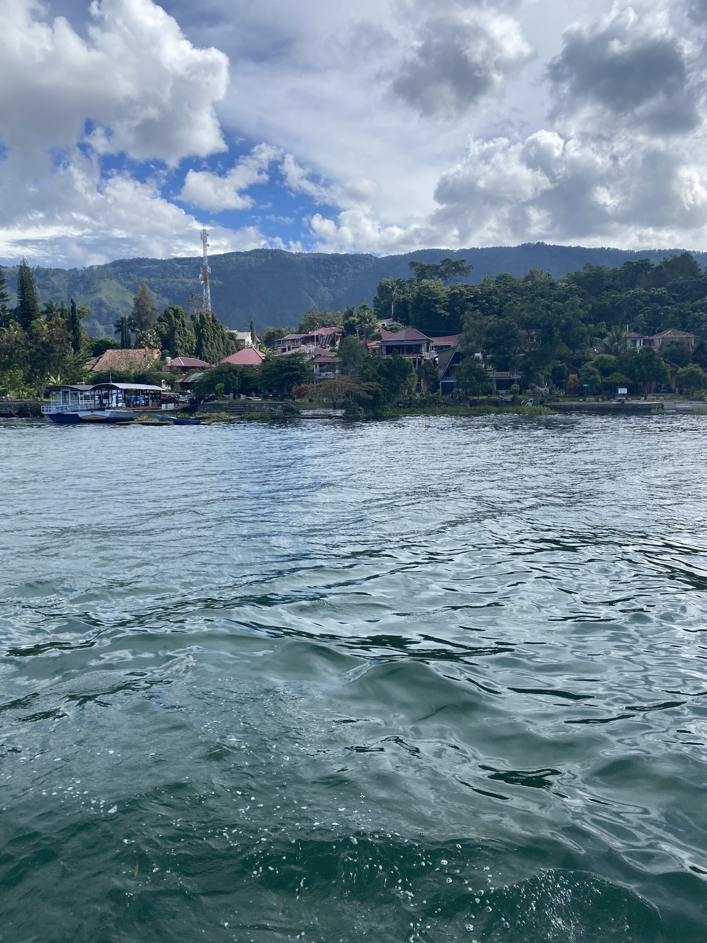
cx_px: 354
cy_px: 472
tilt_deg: -3.0
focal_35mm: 26
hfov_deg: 53.1
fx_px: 708
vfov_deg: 67.3
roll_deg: +0.6
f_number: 1.8
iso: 32
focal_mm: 4.25
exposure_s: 1/3731
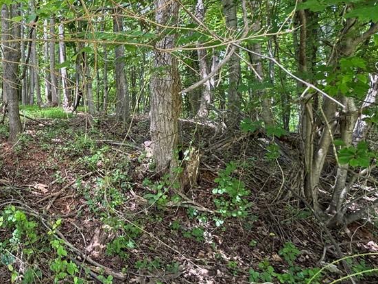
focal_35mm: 26
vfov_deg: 52.9
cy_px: 122
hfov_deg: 57.9
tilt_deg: +2.7
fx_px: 284
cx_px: 39
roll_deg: -0.1
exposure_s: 1/99
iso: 125
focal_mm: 2.22
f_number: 2.2
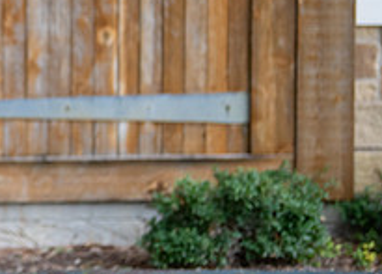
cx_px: -143
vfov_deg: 8.3
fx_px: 1890
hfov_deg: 11.2
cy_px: 54
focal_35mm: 174
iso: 500
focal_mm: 50
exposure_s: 1/640
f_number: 1.2
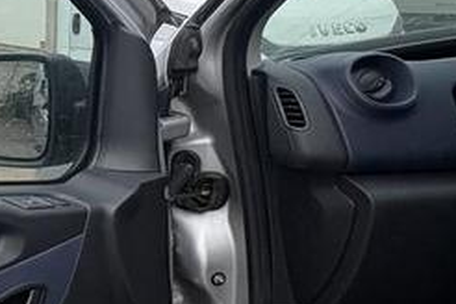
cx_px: -217
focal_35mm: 53
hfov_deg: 27.2
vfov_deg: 25.5
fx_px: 671
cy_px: 150
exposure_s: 1/849
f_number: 2.2
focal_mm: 2.22
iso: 40
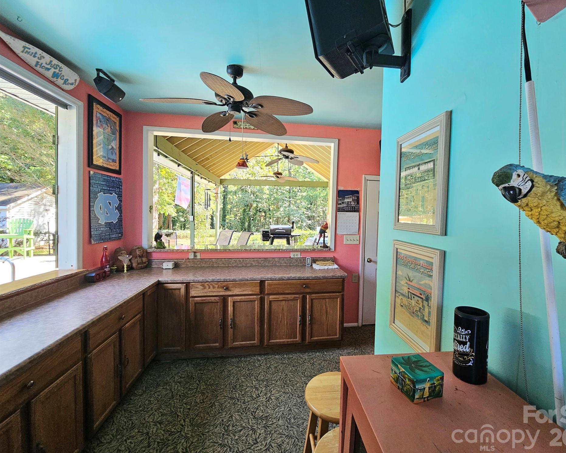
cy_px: 228
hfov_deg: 100.4
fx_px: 235
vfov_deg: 88.0
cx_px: 312
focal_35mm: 14
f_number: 2.2
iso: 100
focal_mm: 2.2
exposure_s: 1/60.2
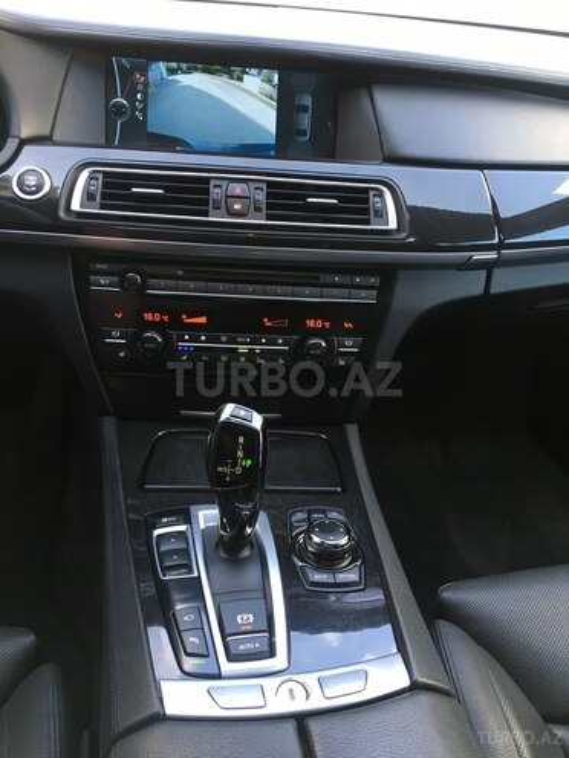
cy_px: 379
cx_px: 284
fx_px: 636
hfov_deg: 48.2
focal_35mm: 29
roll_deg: -5.4
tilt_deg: -30.9
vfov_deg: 61.7
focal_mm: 4.15
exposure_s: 1/33
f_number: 2.2
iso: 40
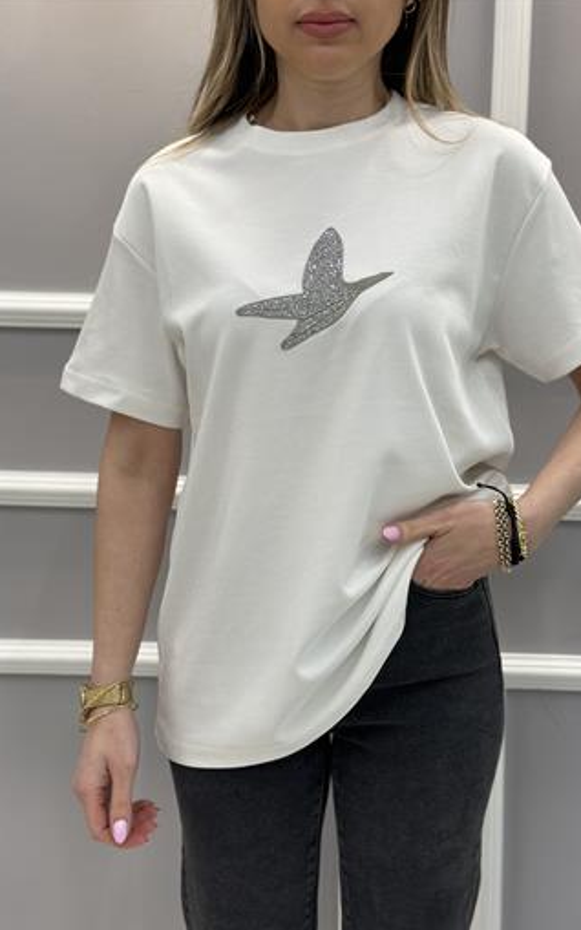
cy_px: 470
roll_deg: -1.8
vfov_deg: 38.9
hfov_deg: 24.9
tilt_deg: -7.2
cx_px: 309
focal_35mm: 52
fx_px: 1318
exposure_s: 1/109
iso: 64
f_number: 1.78
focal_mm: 6.86
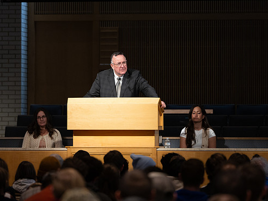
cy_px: 65
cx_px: 117
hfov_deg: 7.2
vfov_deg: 5.4
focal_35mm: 274
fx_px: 2121
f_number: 3.2
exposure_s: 1/200
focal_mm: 180
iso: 640
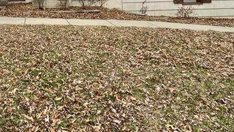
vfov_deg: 26.2
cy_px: -30
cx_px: 43
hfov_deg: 47.4
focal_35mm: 40
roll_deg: +1.6
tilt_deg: +0.6
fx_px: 248
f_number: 2.2
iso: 40
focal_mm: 2.22
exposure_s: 1/473
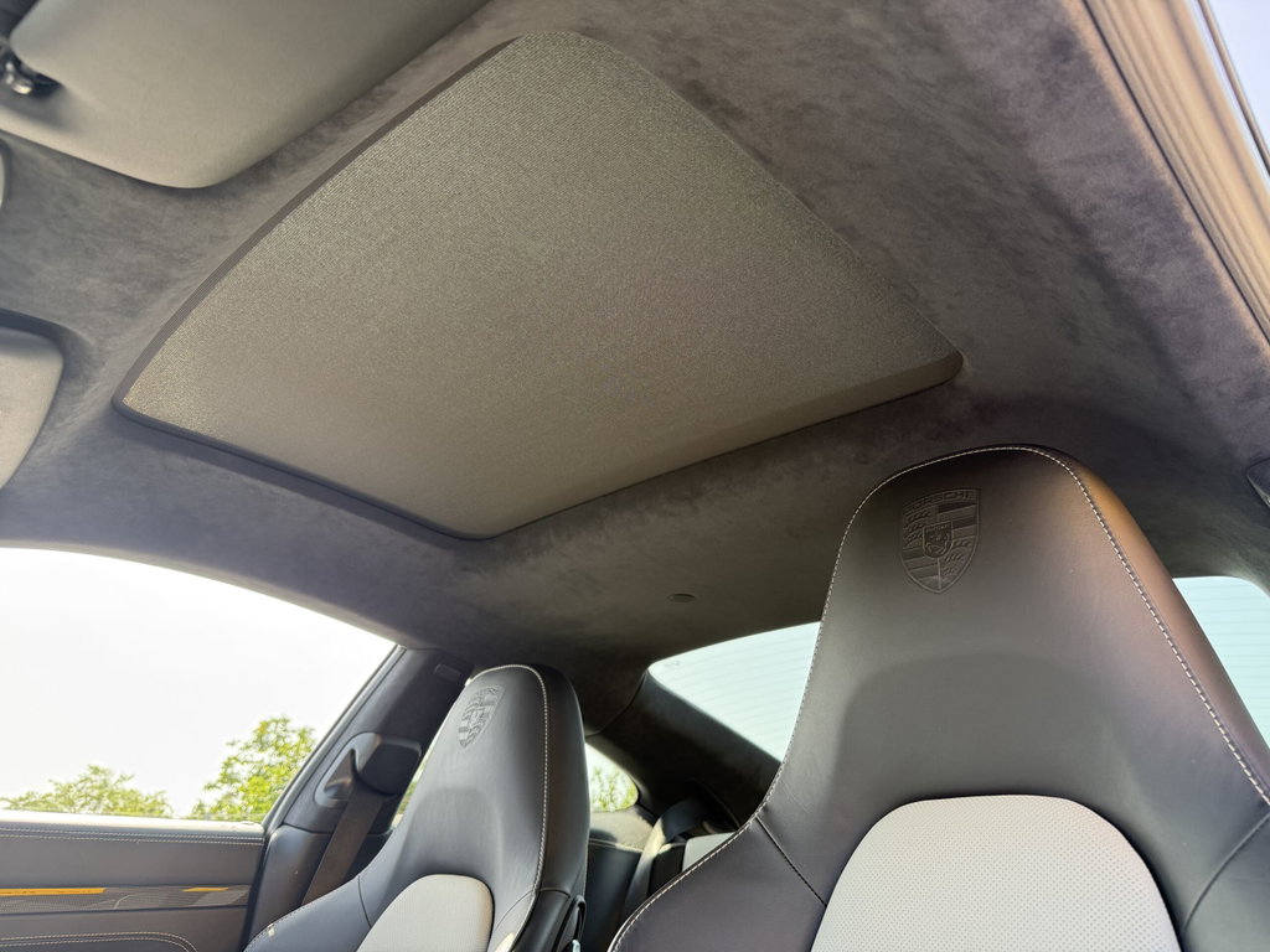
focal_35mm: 24
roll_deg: -3.2
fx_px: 881
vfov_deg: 56.8
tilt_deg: +25.7
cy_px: 476
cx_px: 635
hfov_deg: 71.6
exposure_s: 1/232
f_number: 1.78
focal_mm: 6.76
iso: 125
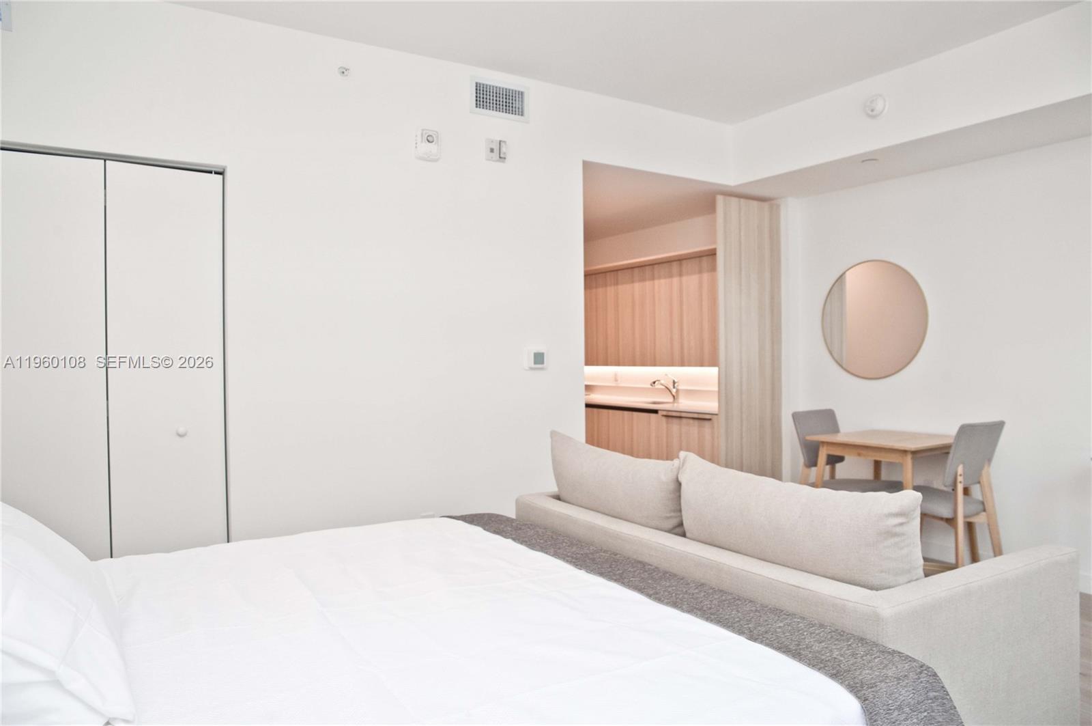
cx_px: 546
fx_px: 727
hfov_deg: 73.8
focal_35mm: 24
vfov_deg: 53.0
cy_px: 363
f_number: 6.3
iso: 800
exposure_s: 1/100
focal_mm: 24
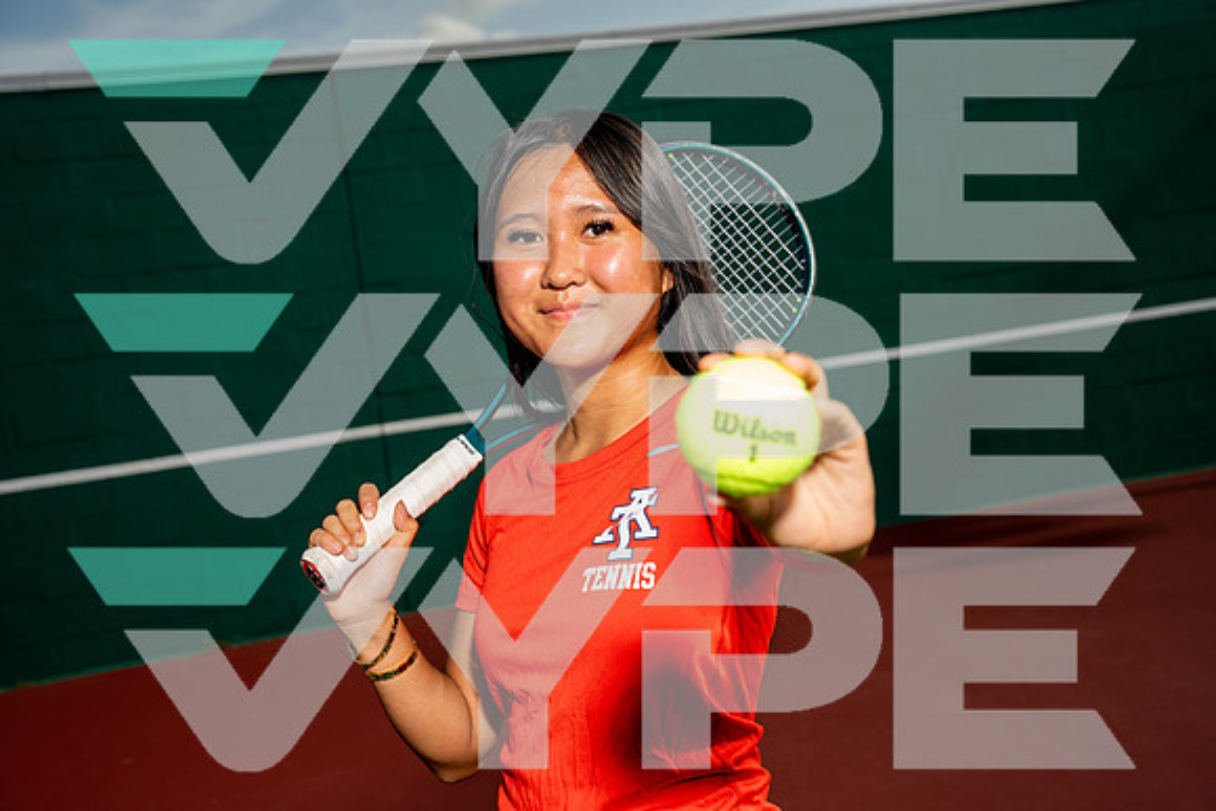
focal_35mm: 46
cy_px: 406
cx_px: 608
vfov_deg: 29.3
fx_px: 1554
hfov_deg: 42.7
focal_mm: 46
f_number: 5.6
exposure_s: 1/640
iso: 100
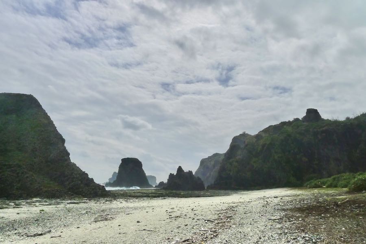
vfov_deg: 53.1
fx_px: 244
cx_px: 183
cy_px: 122
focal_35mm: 24
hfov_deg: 73.7
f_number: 8
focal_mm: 5.1
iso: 125
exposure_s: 1/1300
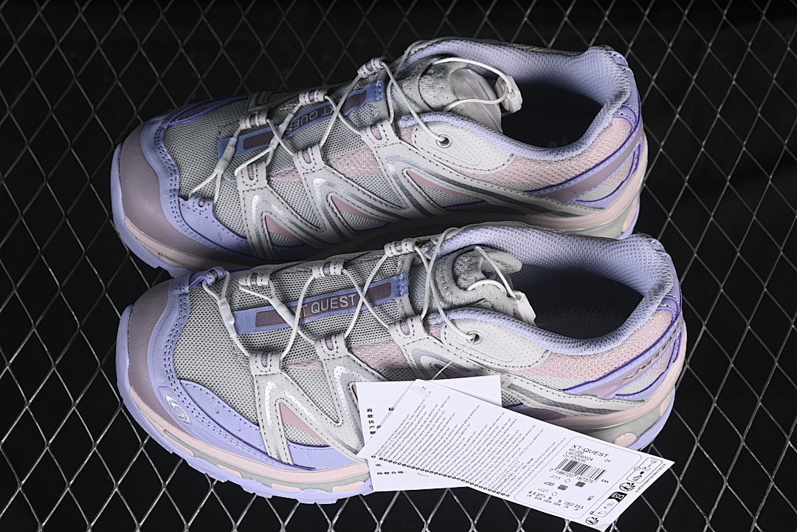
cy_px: 266
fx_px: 1660
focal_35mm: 75
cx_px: 398
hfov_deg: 27.0
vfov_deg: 18.2
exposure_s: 1/80
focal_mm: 50
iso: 160
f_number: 7.1
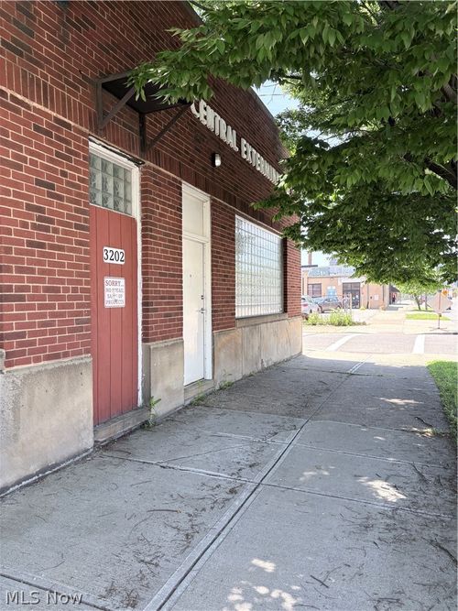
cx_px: 229
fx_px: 459
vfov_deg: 67.3
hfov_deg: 53.0
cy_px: 306
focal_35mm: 26
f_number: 1.6
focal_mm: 5.96
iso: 64
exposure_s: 1/384
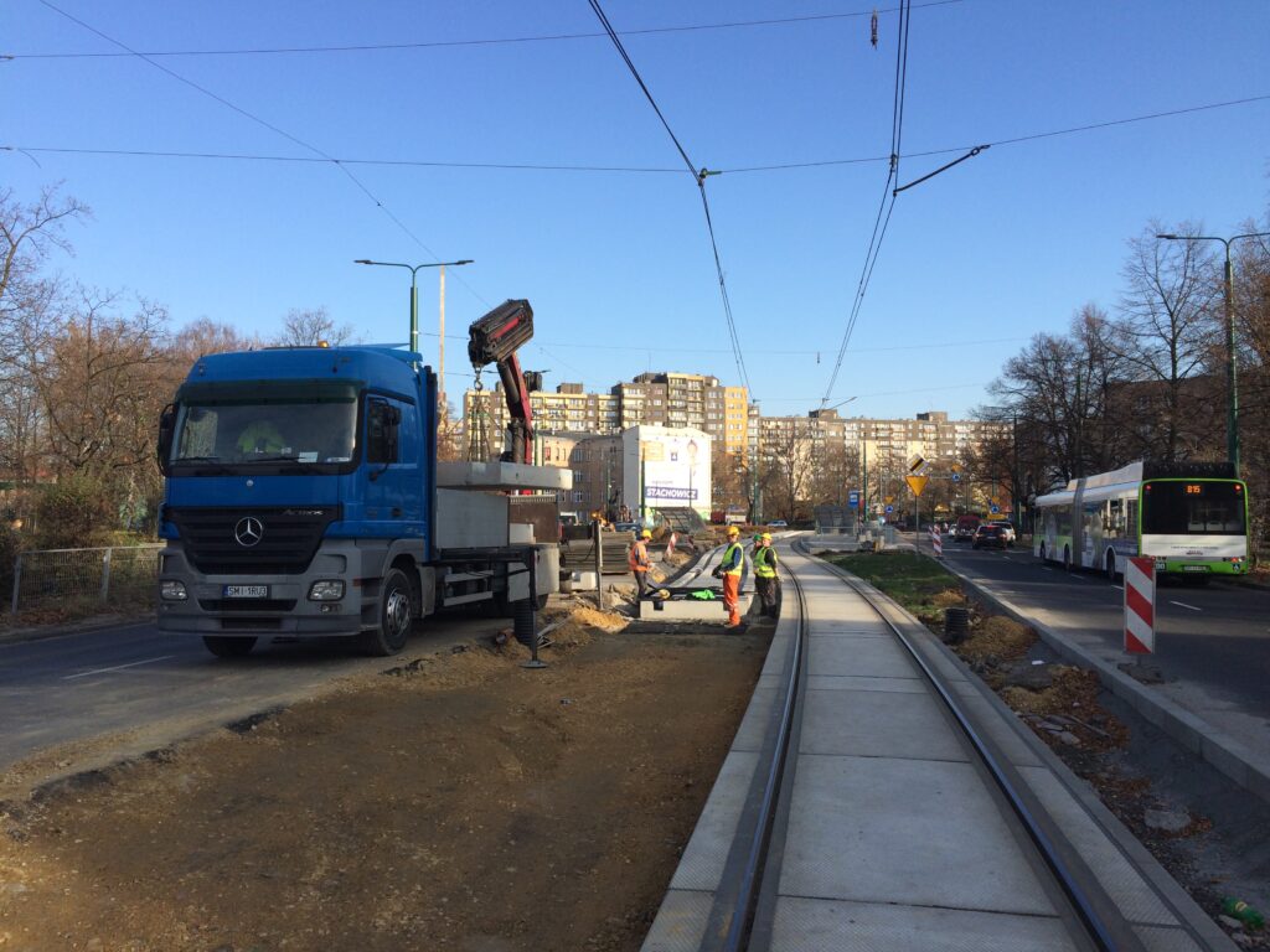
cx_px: 635
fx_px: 1064
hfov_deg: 61.7
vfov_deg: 48.2
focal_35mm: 29
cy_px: 476
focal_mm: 4.15
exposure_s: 1/1001
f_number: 2.2
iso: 32
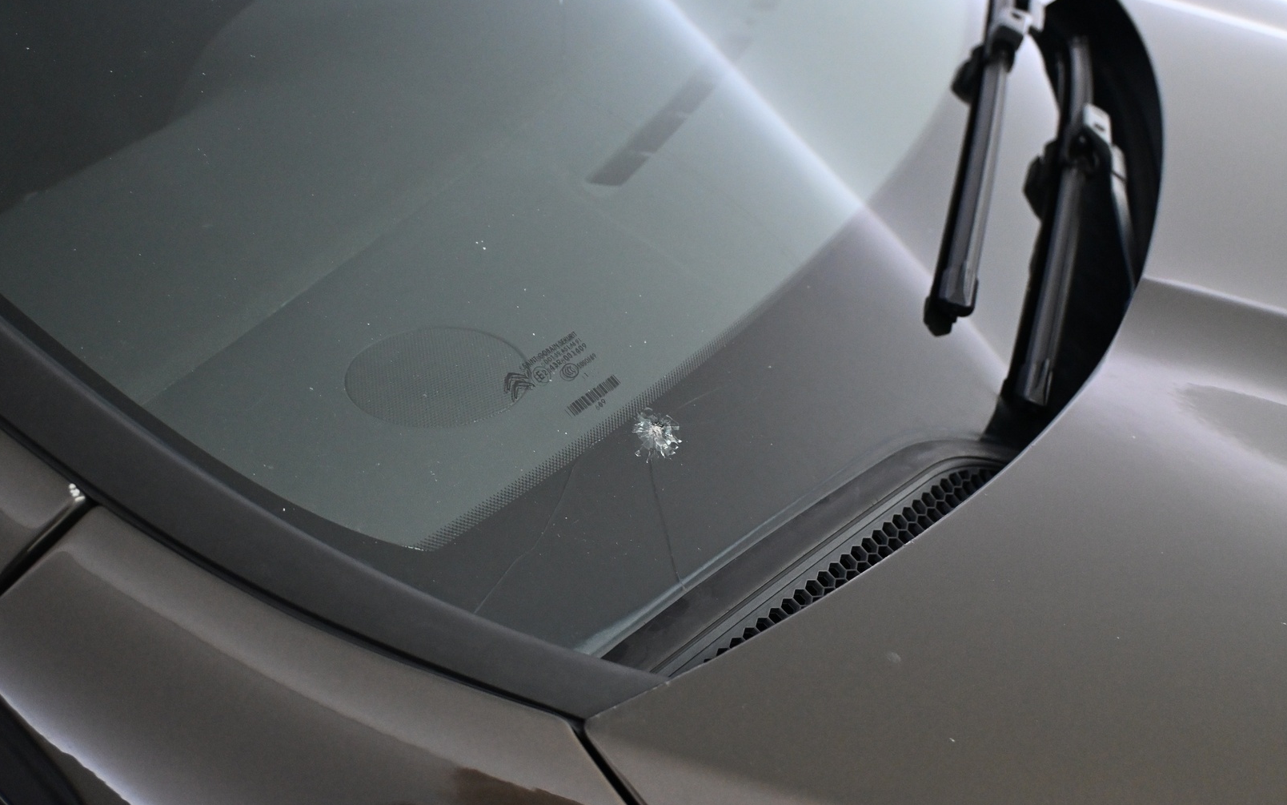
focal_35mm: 39
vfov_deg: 33.2
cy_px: 414
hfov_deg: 50.9
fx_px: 1351
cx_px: 643
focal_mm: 25
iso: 3200
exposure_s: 1/125
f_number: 4.2
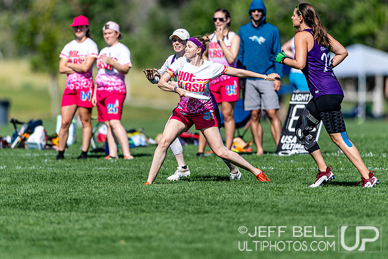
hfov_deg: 3.4
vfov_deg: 2.3
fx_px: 6468
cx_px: 194
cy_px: 130
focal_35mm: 600
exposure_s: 1/2500
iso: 100
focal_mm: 400
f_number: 2.8
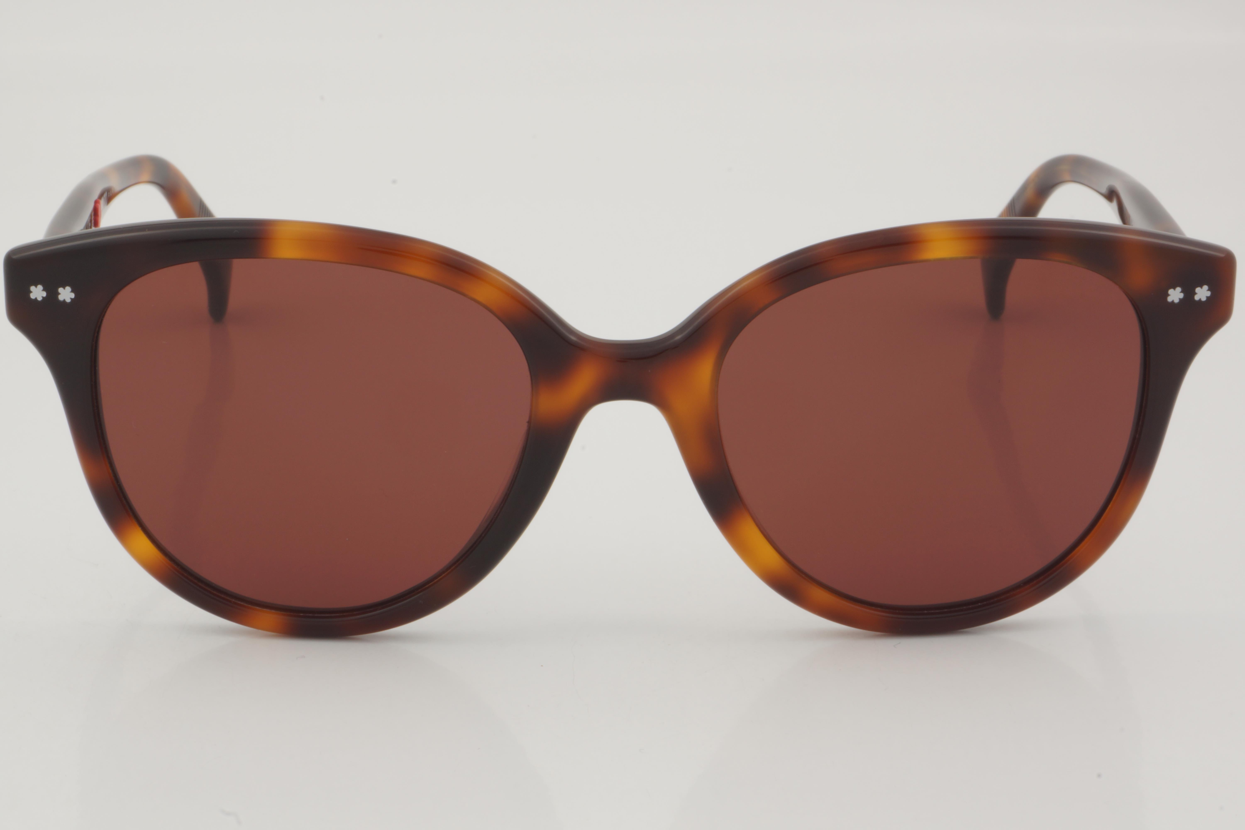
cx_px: 622
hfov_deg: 24.6
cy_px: 415
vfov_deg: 16.6
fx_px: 2853
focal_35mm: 82
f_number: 32
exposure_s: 1/3
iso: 100
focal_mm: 55
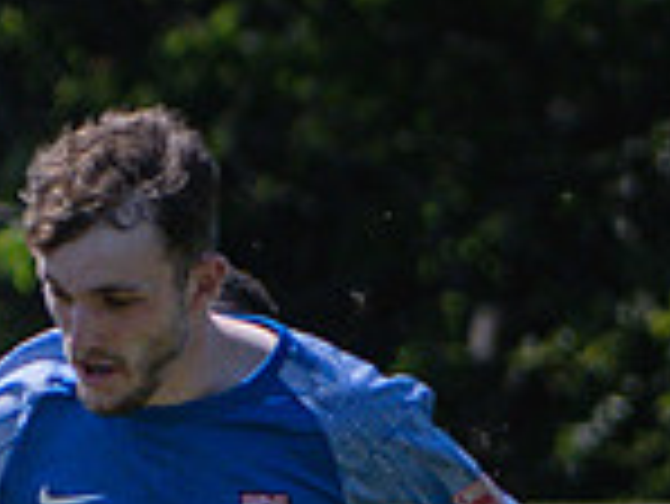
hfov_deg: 0.9
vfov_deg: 0.7
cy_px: 908
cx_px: -1392
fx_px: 41415
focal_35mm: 2138
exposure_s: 1/2500
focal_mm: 200
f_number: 4
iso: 400
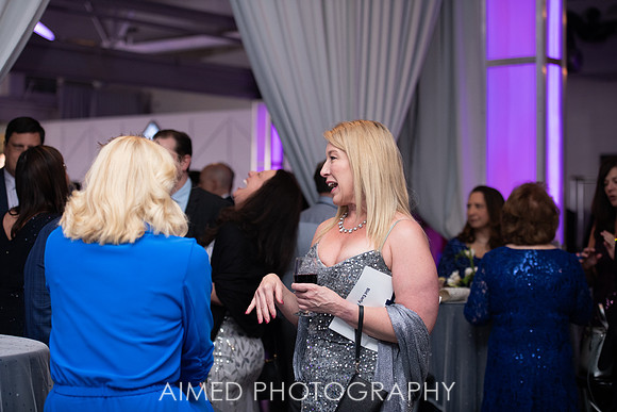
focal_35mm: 70
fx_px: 1200
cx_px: 308
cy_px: 206
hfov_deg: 28.8
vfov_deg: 19.5
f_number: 2.8
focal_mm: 70
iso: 1250
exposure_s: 1/200
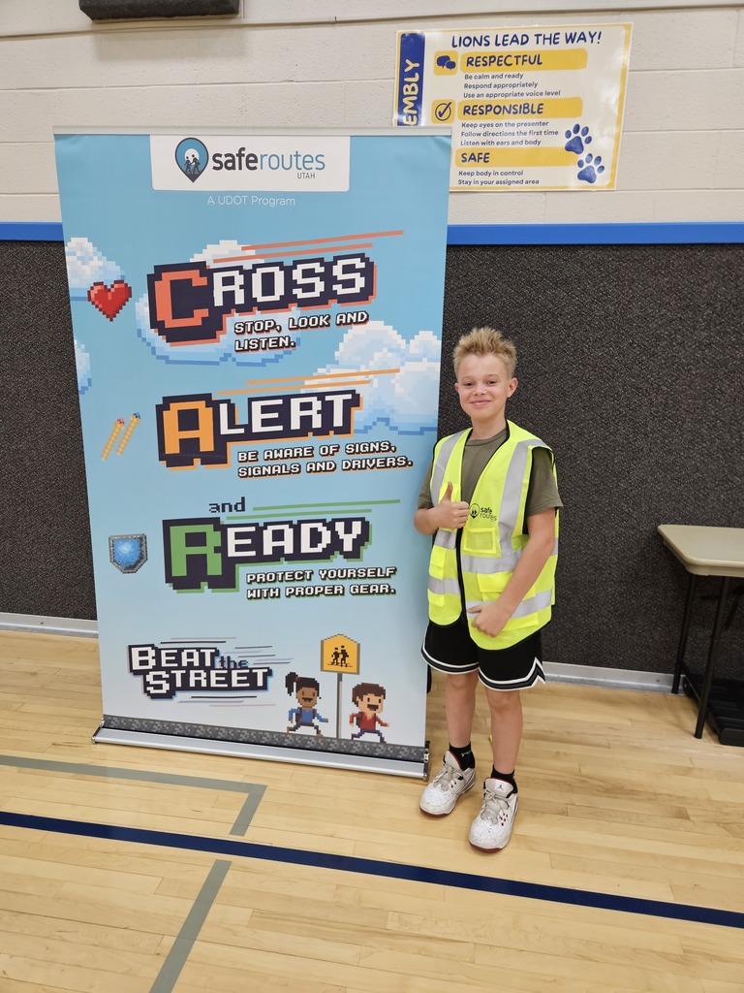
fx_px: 659
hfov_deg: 58.9
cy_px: 496
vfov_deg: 73.9
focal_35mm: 23
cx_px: 372
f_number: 1.8
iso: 160
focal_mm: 5.4
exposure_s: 1/120
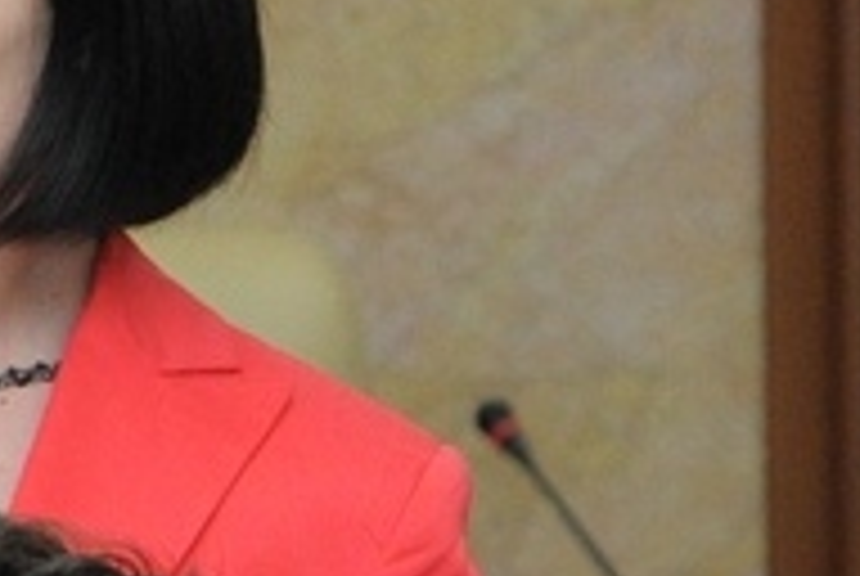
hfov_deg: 7.3
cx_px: -77
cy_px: 126
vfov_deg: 4.9
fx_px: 6747
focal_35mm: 282
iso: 1250
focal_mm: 80
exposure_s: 1/160
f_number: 5.6
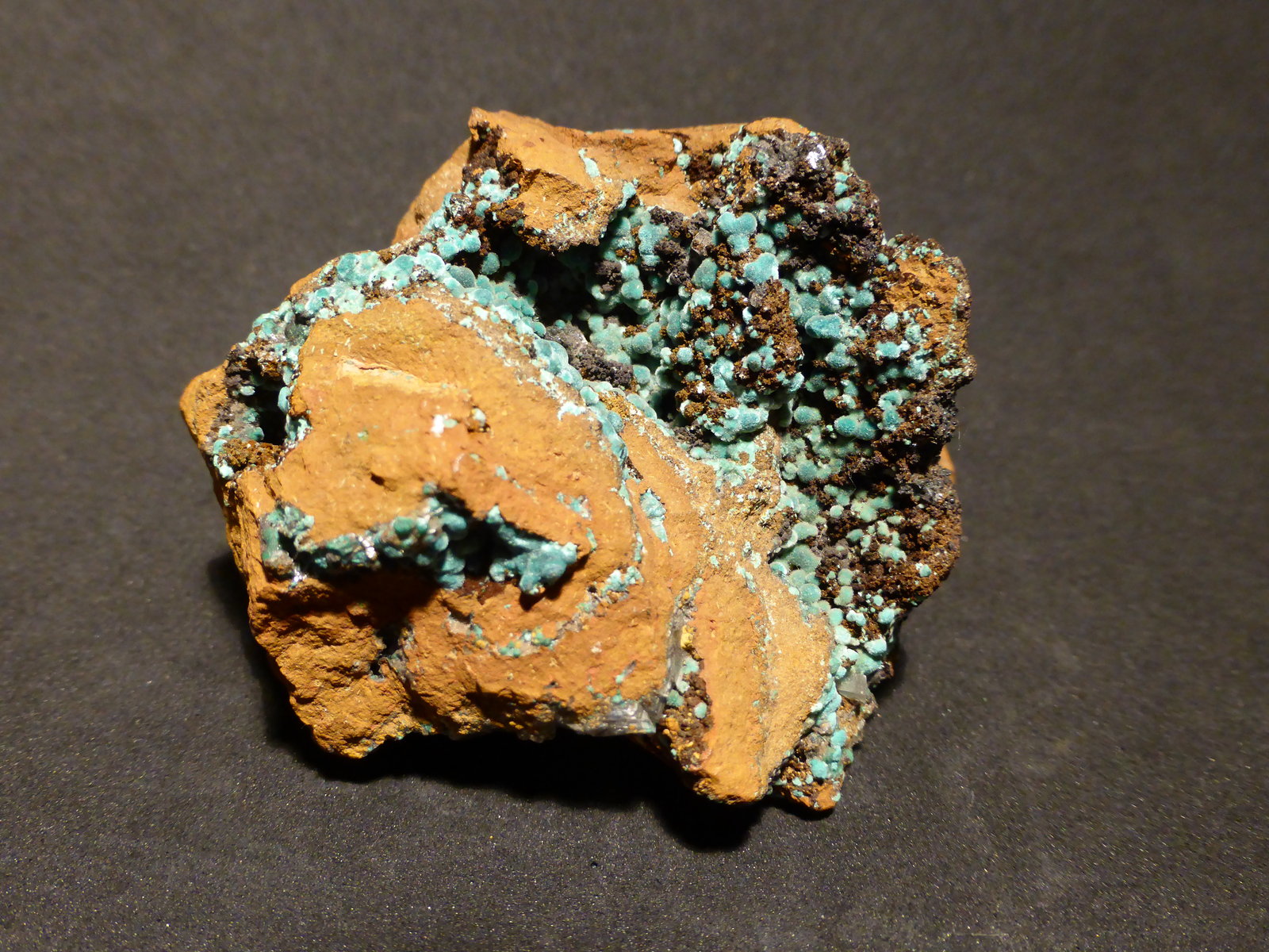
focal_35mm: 31
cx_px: 634
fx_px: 1136
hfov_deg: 58.4
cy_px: 476
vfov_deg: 45.4
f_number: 3.6
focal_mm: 5.4
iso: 400
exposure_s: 1/25
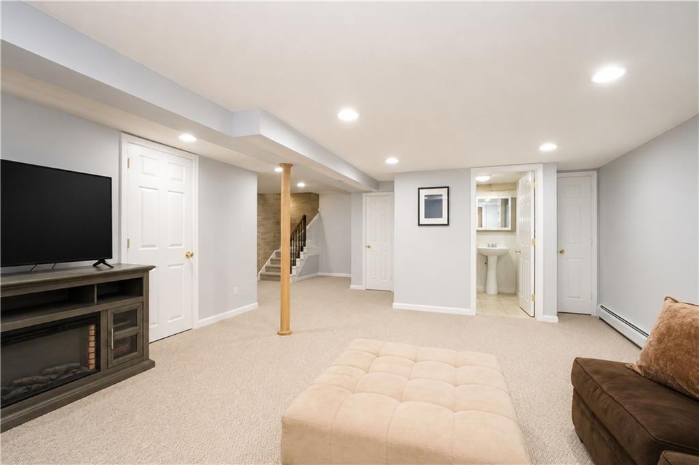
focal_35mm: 15
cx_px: 350
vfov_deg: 77.3
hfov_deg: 100.4
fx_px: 291
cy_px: 232
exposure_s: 1/60
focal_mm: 10
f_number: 8
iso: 1600
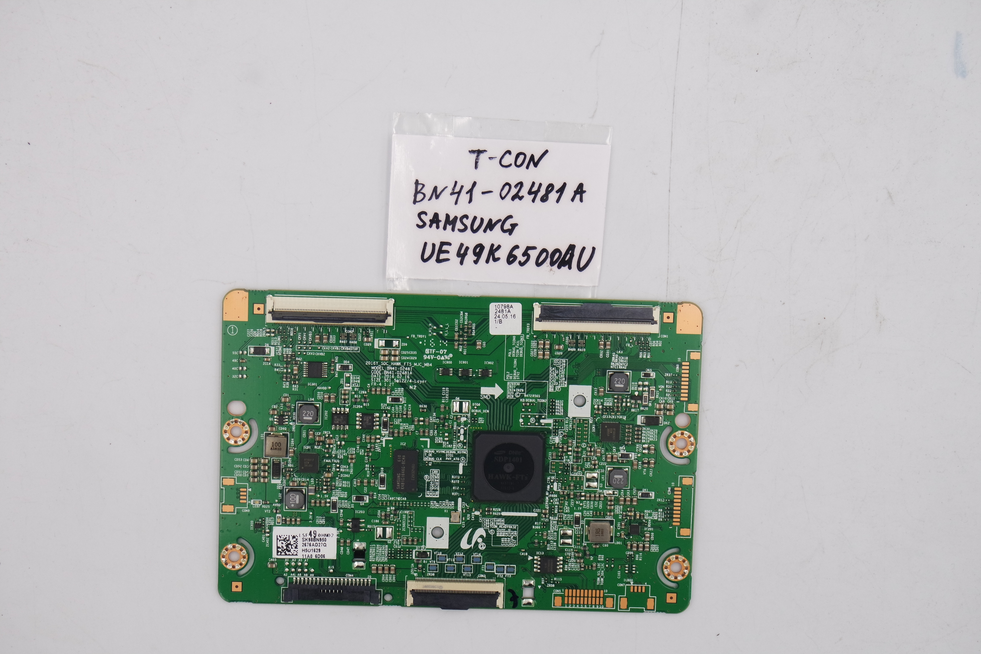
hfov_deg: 33.9
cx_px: 490
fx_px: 1608
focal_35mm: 59
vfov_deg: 23.0
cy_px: 327
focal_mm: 22
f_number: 5
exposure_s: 1/125
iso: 160
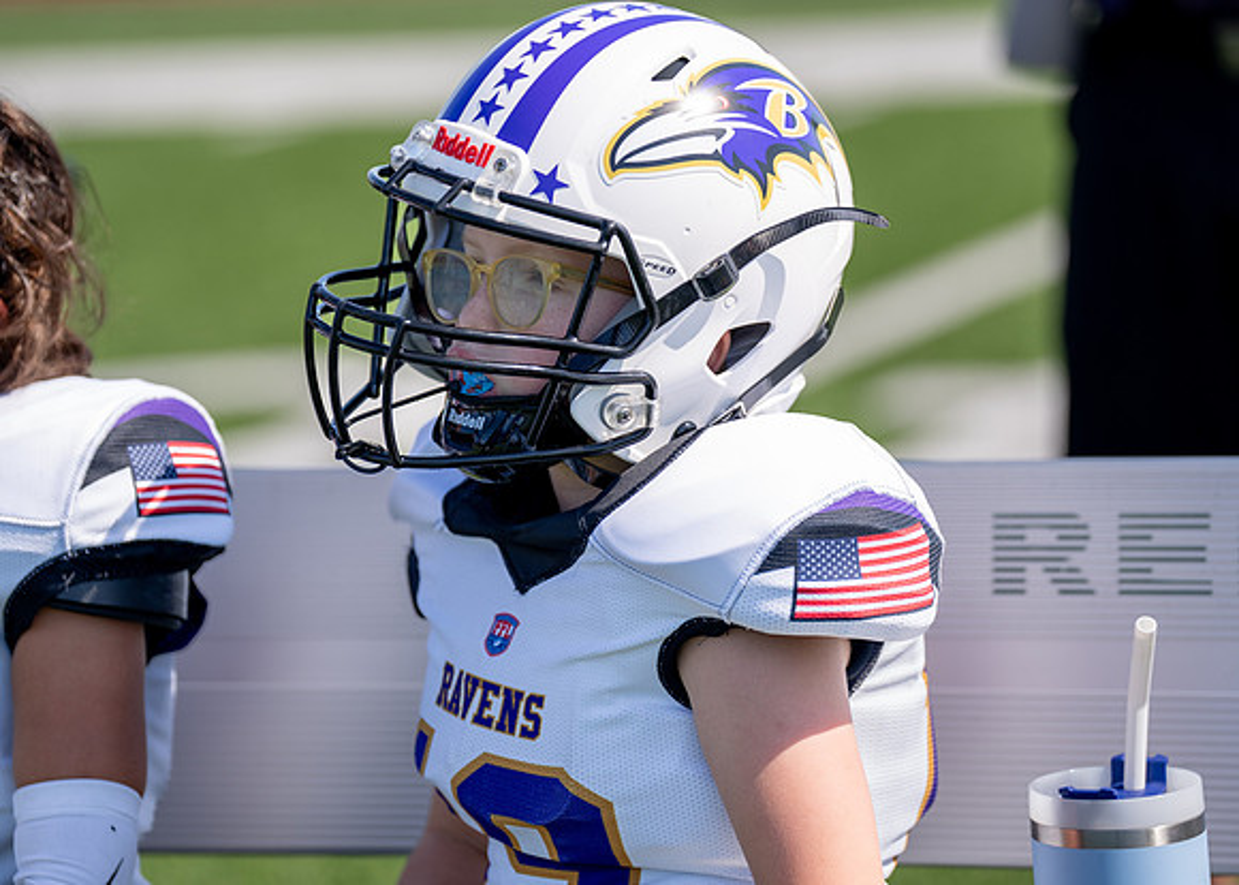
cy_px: 420
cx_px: 592
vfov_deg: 9.1
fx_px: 5570
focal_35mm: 158
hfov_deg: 12.7
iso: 200
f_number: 2.8
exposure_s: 1/2000
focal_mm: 138
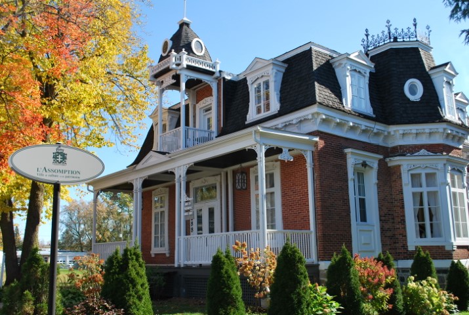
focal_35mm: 36
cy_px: 158
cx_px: 234
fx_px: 470
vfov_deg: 37.0
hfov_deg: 53.0
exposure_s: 1/160
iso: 100
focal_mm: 24
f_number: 6.3
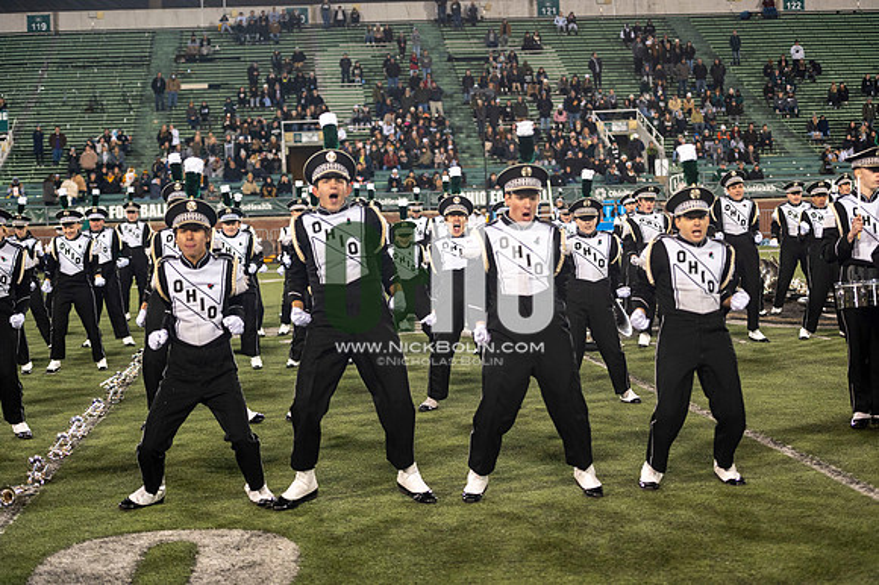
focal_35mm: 70
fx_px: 1708
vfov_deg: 19.4
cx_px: 440
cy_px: 292
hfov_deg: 28.9
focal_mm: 70
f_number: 2.8
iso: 1000
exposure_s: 1/500
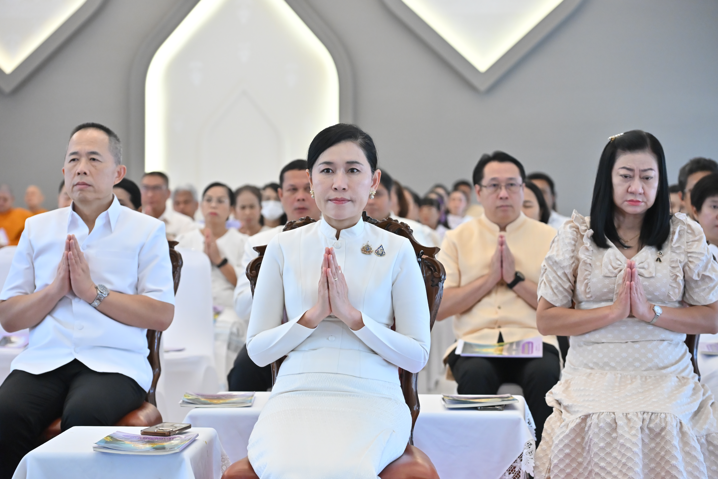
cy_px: 240
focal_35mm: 84
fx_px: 1675
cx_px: 359
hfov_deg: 24.2
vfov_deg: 16.3
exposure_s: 1/200
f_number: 4
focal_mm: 84
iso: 3200
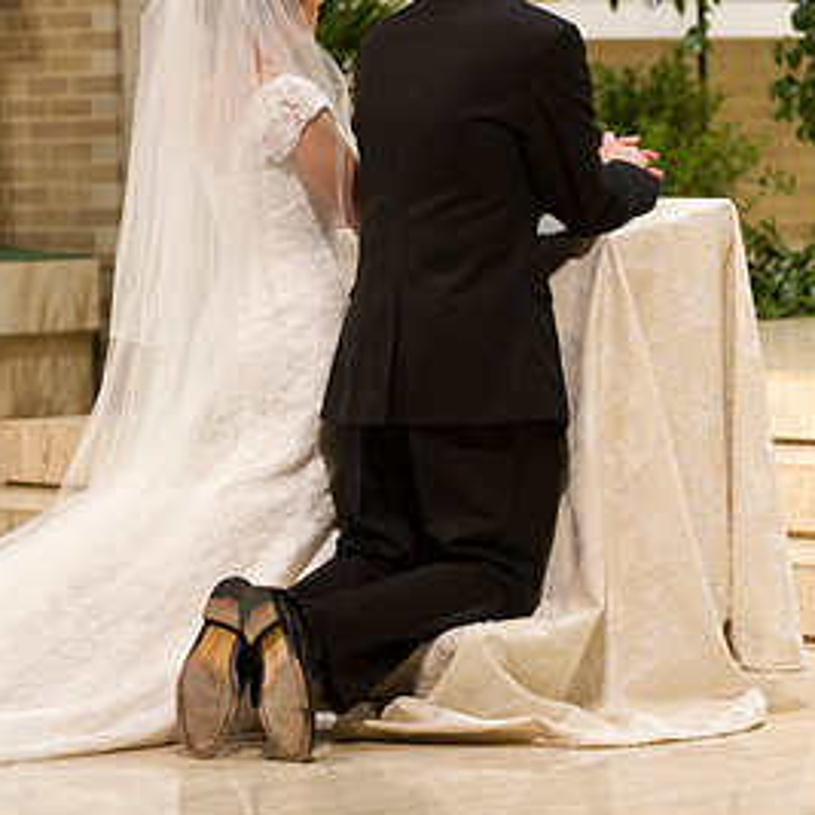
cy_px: 321
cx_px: 366
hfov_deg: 8.2
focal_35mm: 214
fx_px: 5700
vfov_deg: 8.2
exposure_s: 1/60
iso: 1600
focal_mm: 116
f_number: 2.8
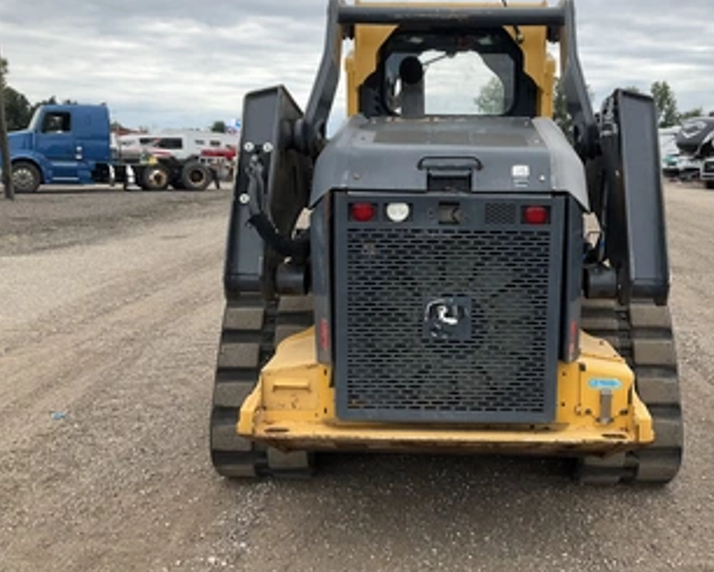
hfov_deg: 48.6
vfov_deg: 40.1
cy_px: 254
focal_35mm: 37
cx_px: 446
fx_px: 782
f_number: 1.8
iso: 25
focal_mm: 3
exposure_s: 1/562
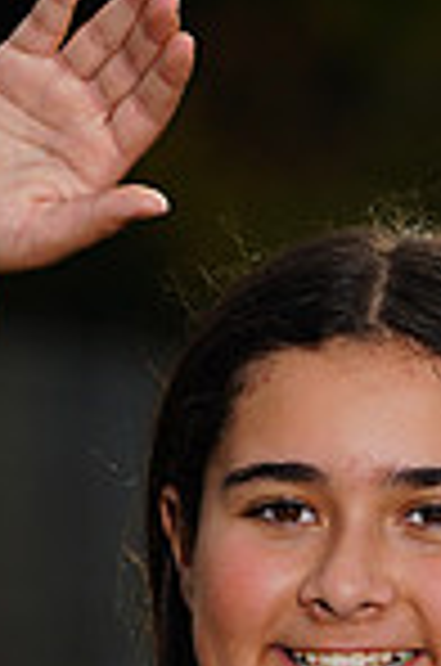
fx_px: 21340
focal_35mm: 1156
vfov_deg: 1.8
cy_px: 824
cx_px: 340
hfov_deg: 1.2
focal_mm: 294
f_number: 9
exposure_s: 1/250
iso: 160
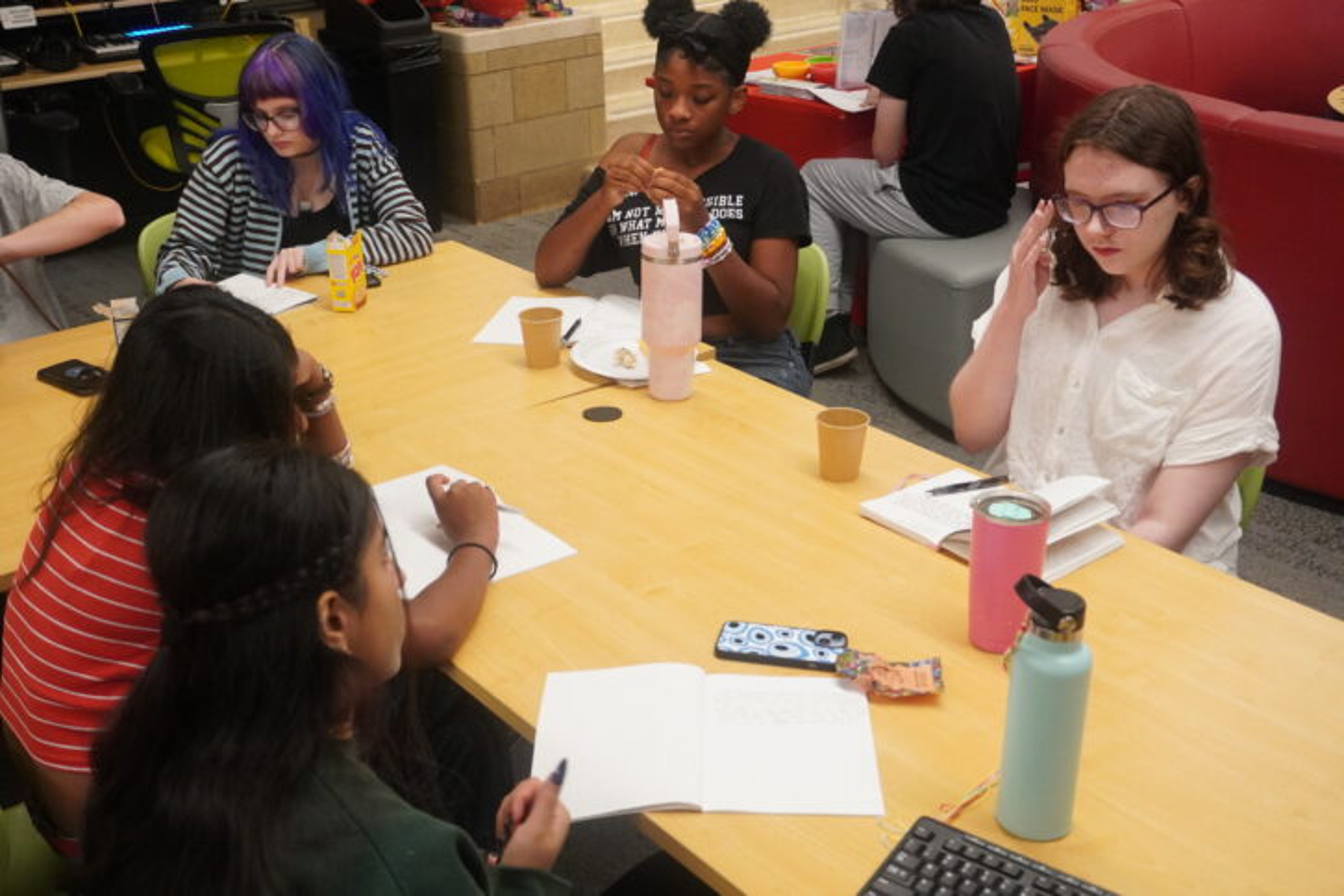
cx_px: 672
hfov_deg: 47.9
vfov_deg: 33.0
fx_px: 1512
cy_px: 448
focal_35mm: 40
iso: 2500
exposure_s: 1/80
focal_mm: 27
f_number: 5.6
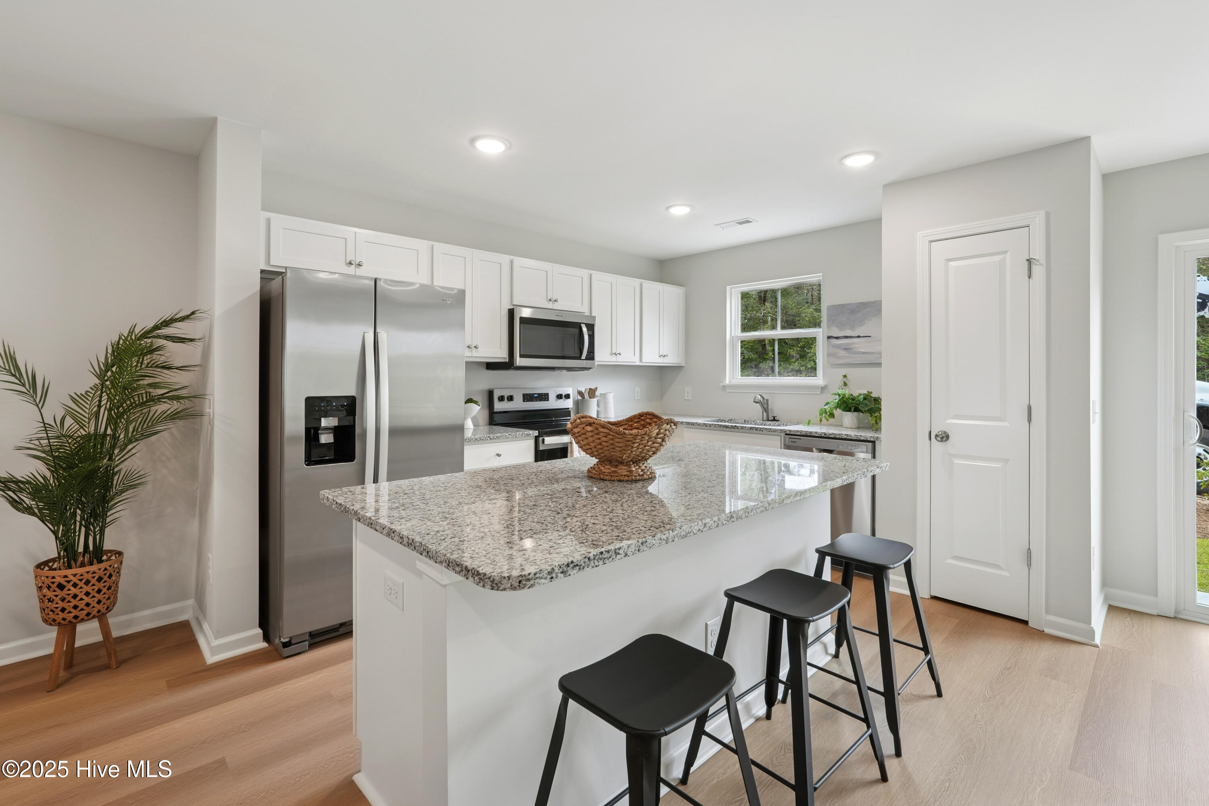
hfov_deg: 96.7
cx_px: 604
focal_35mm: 16
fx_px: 537
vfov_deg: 73.7
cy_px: 403
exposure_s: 1/6
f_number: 11
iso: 200
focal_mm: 16
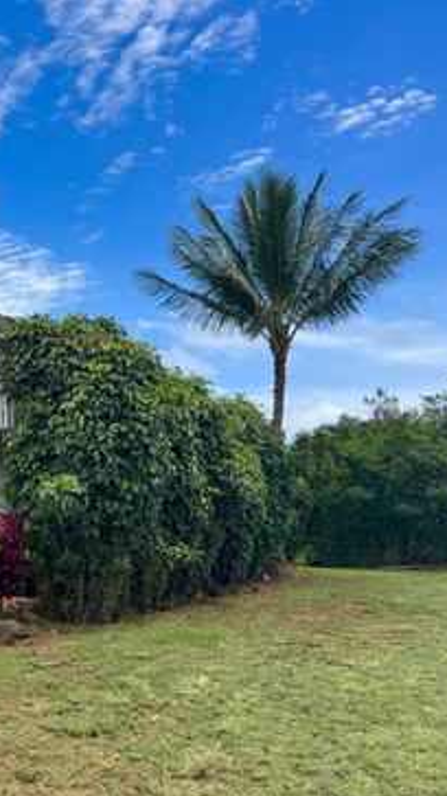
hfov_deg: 29.8
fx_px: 759
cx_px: -33
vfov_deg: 55.3
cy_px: 409
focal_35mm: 36
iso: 80
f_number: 1.78
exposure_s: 1/4608
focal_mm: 6.76
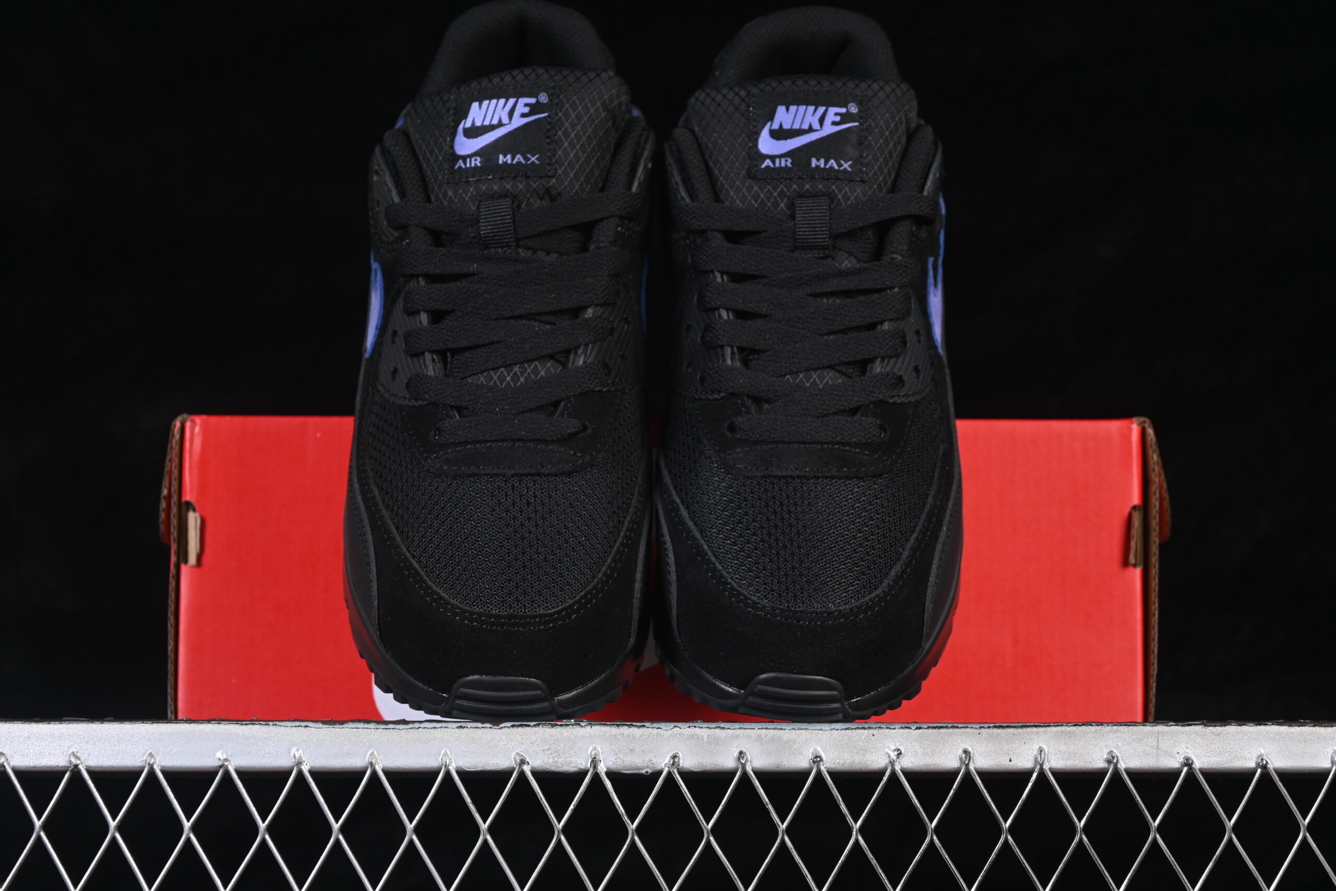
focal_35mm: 75
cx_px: 668
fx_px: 2783
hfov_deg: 27.0
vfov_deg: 18.2
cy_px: 446
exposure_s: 1/60
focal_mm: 50
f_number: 6.3
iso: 160
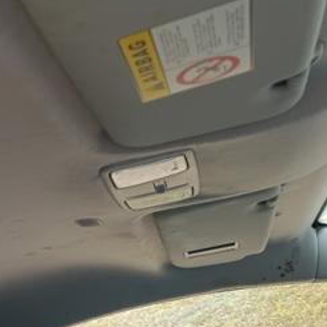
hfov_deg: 25.2
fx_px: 641
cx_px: -84
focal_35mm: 60
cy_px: 291
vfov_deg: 27.6
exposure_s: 1/60.1
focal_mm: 4.81
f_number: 1.8
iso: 452
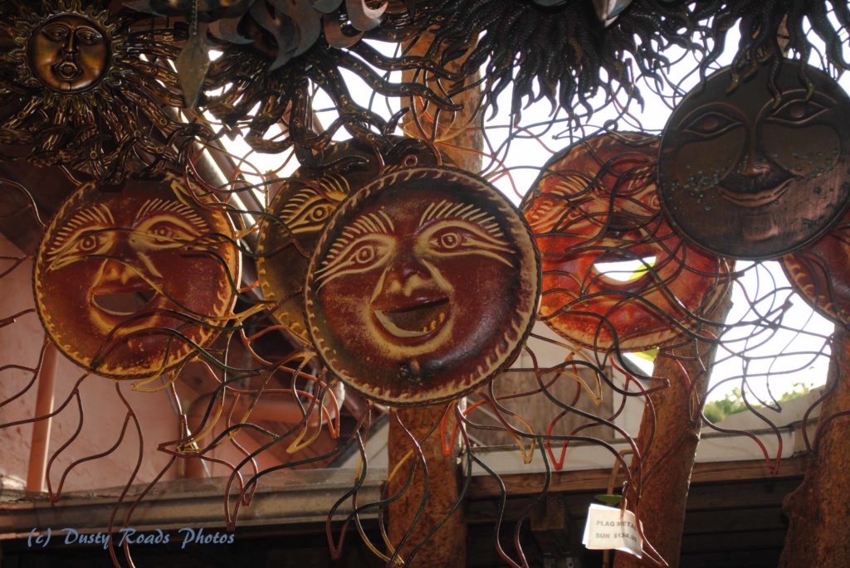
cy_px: 284
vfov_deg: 19.0
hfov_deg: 28.0
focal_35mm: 72
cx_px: 425
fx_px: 1702
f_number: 5.3
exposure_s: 1/80
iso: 200
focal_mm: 48
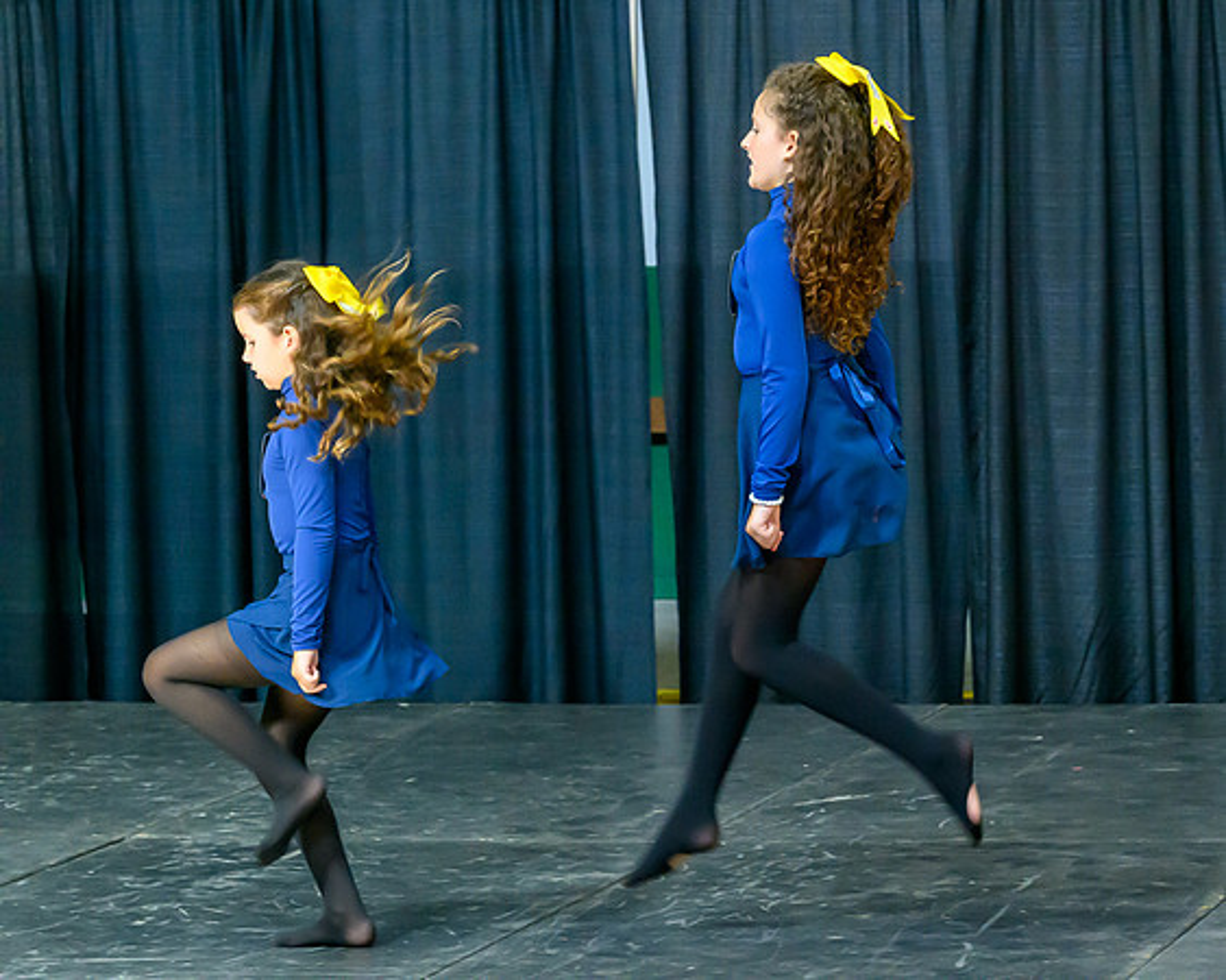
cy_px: 463
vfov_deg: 9.6
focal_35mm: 160
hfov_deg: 12.0
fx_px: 5814
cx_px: 775
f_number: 11
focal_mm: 135
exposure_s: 1/160
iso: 11400
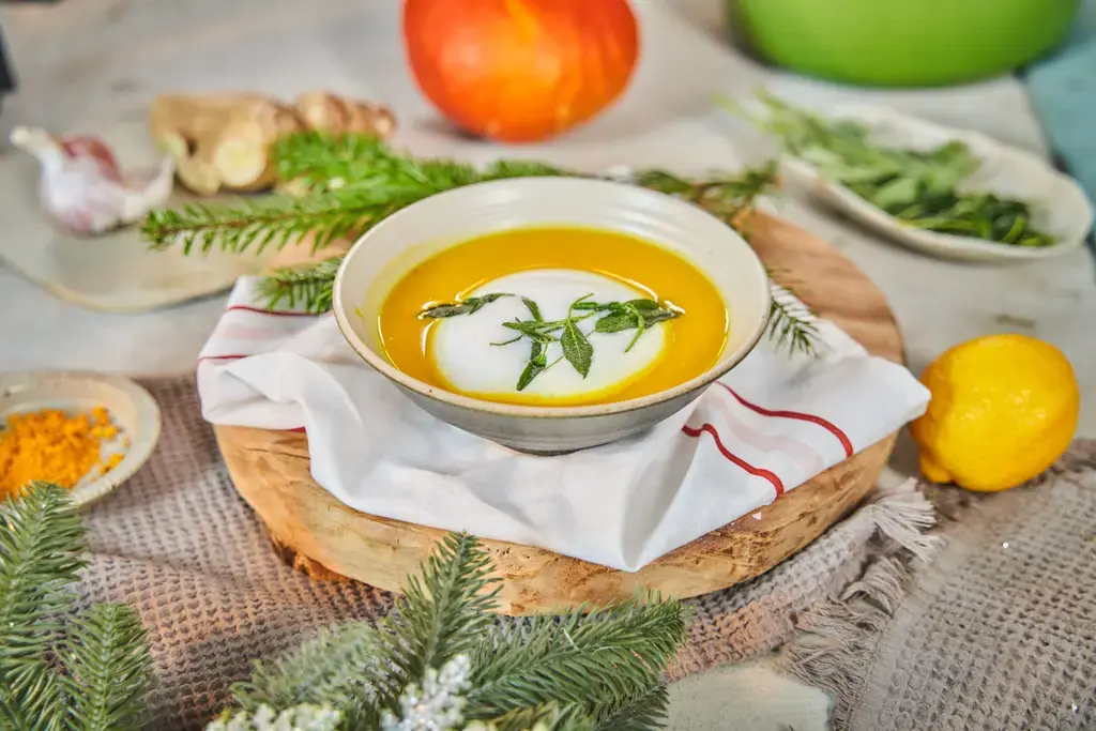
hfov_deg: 37.5
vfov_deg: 25.5
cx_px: 548
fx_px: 1614
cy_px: 366
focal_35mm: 53
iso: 1250
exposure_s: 1/250
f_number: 3.5
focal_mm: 53
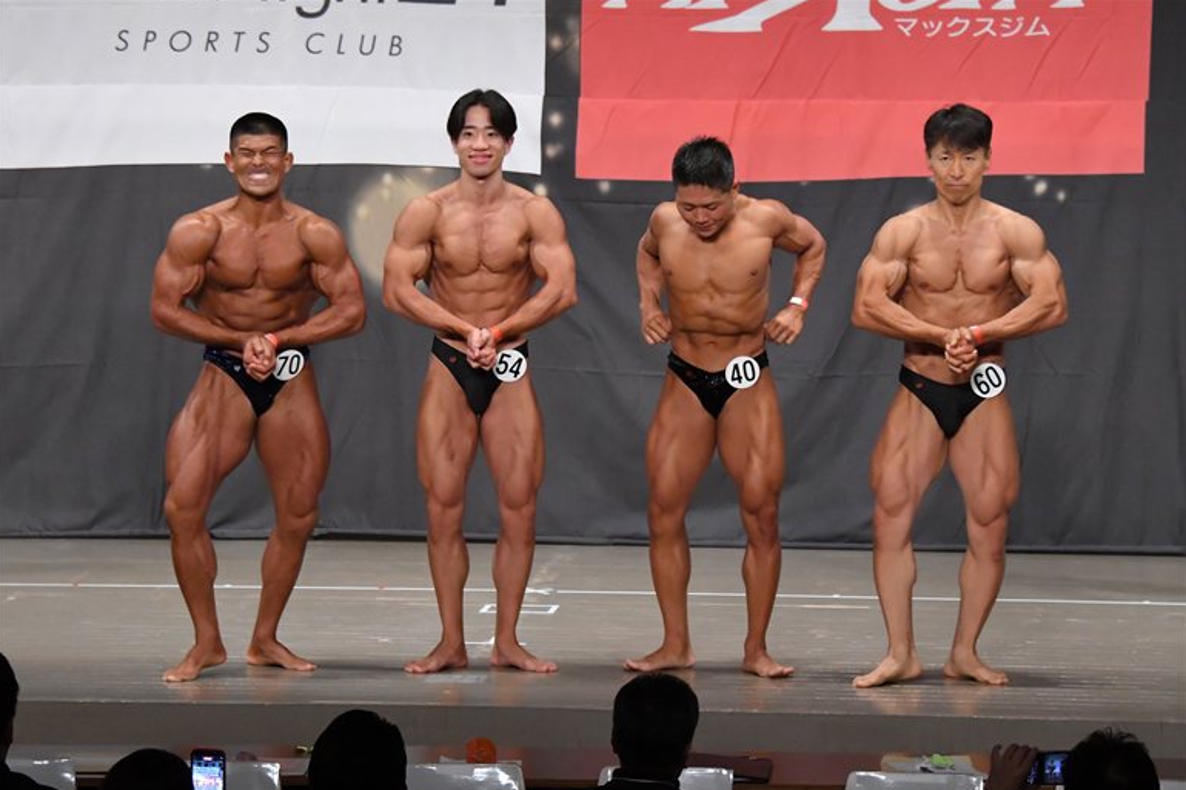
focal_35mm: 169
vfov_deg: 8.1
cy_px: 396
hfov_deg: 12.2
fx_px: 5566
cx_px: 591
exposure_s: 1/400
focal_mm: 112
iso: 6400
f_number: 5.6
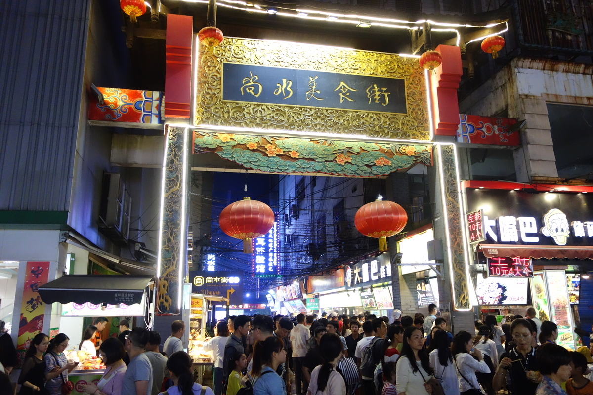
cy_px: 198
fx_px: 461
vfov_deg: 46.4
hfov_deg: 65.5
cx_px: 296
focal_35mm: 28
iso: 1250
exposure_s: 1/250
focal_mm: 10.4
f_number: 1.8
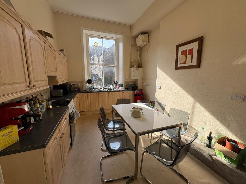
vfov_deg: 85.7
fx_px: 99
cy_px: 92
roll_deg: +0.0
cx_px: 123
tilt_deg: -8.0
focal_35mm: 14
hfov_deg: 102.1
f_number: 2.2
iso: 40
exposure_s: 1/356
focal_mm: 2.22
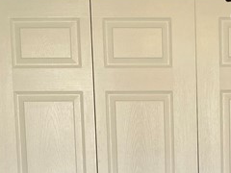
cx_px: 208
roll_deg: +0.8
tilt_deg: -7.6
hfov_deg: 17.5
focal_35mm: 111
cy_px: 235
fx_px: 741
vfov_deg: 12.8
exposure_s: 1/121
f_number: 1.8
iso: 100
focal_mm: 4.25
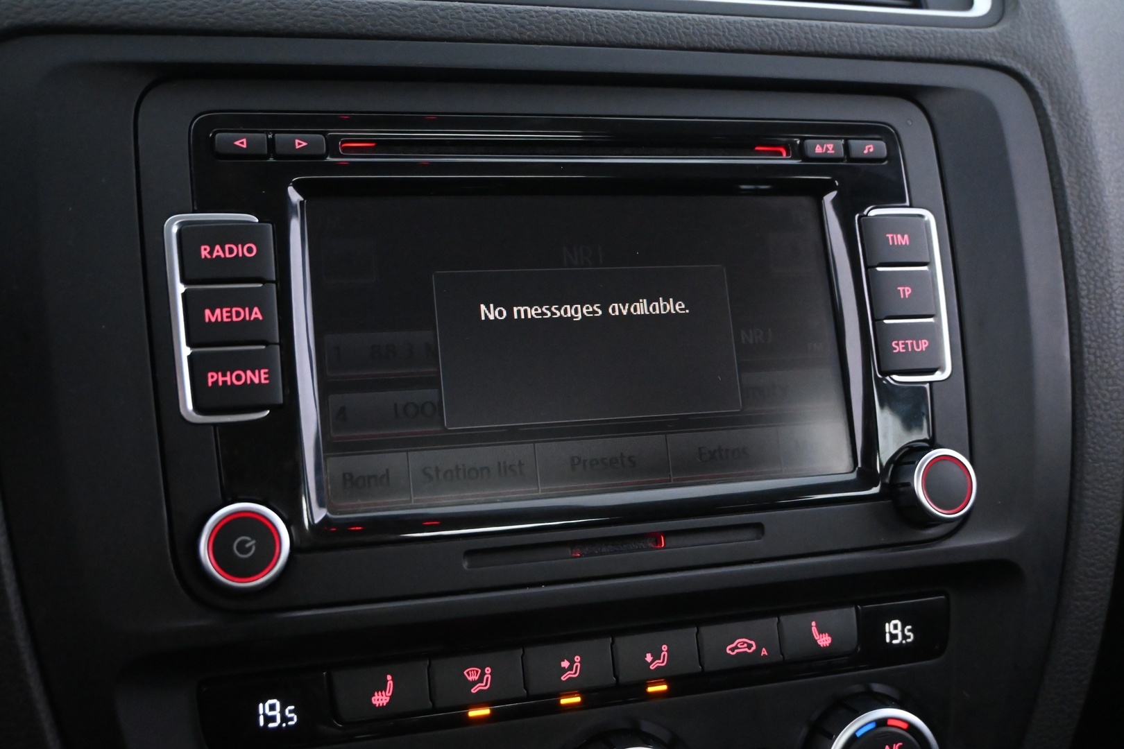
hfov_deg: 52.2
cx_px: 562
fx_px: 1147
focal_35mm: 37
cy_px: 374
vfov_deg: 36.2
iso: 6400
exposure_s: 1/30
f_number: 4.5
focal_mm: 24.5
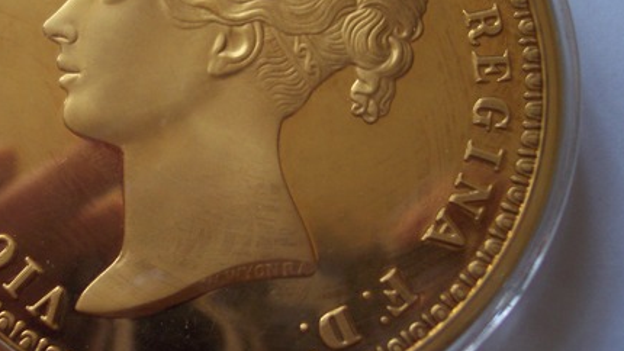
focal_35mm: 62
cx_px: 185
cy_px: 127
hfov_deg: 33.4
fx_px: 1026
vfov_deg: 19.4
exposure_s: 1/30
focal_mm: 8
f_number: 2.8
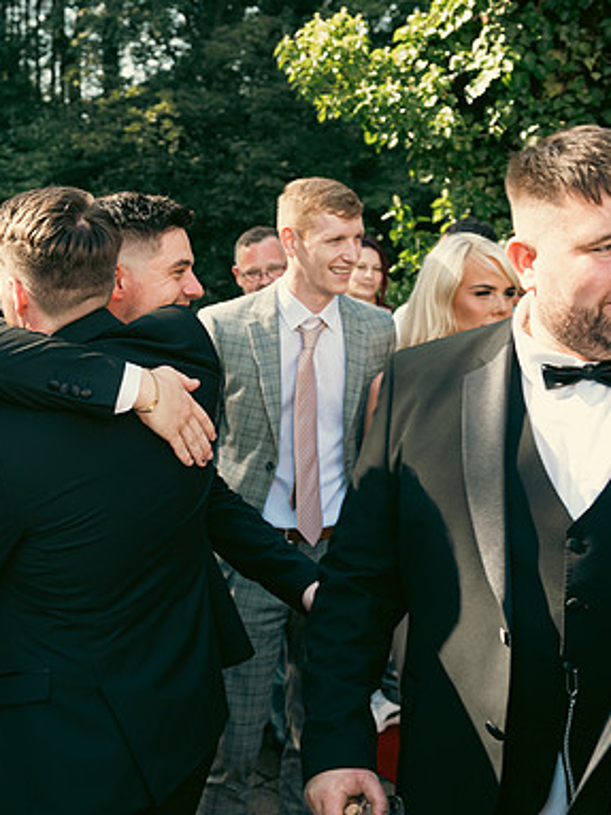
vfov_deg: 37.5
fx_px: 1201
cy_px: 410
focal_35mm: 51
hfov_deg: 27.8
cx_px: 96
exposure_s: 1/160
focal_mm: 35
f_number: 5
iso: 160
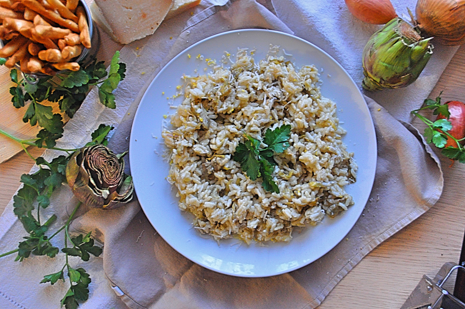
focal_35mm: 39
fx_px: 503
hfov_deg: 49.6
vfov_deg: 34.1
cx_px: 232
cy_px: 154
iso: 1600
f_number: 4.2
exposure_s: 1/10
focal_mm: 26
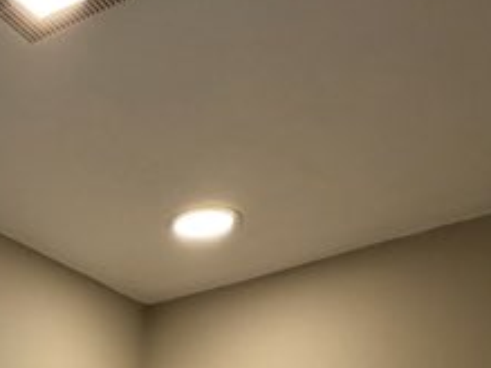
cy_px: 815
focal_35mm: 64
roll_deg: -1.4
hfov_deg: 27.7
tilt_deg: -11.5
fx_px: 907
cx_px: -47
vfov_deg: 15.7
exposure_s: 1/124
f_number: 2.2
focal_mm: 2.22
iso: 80
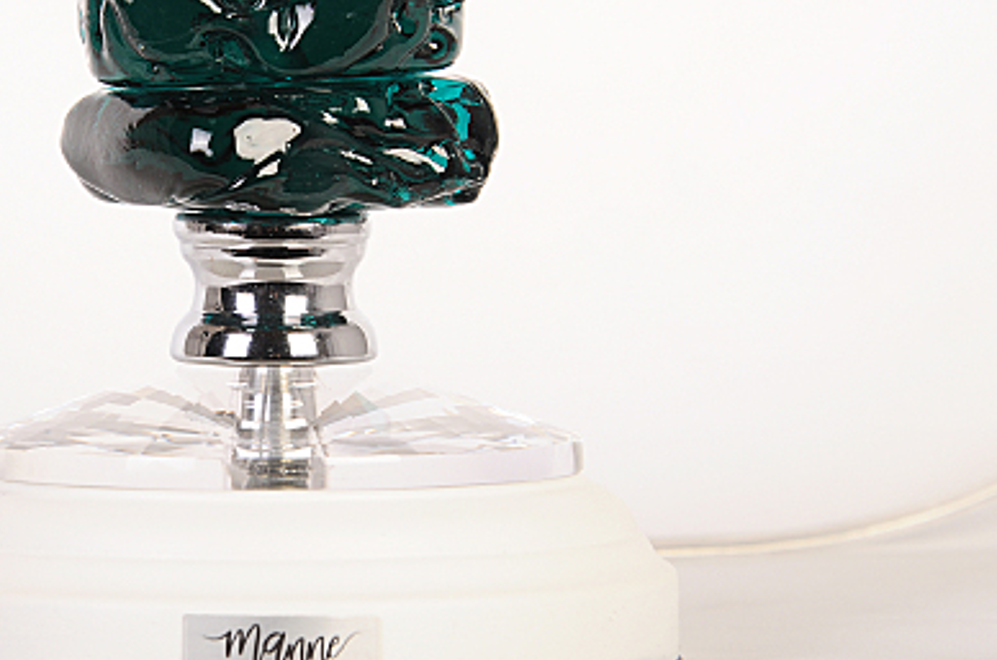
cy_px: 259
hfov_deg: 7.3
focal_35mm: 283
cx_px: 288
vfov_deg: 4.8
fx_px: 7821
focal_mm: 122
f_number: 8
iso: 160
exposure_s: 1/160
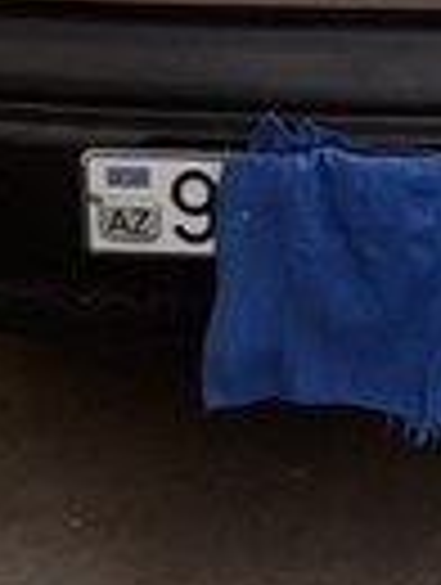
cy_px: -261
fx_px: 1744
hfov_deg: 14.3
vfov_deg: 17.4
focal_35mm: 103
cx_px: 396
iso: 40
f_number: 1.7
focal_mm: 3.71
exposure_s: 1/1395
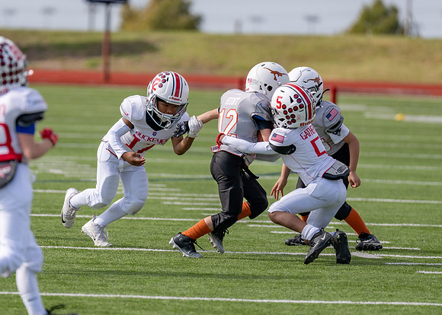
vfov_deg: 4.1
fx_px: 4455
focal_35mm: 355
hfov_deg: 5.7
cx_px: 157
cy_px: 168
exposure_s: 1/4000
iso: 160
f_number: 2.8
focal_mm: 200
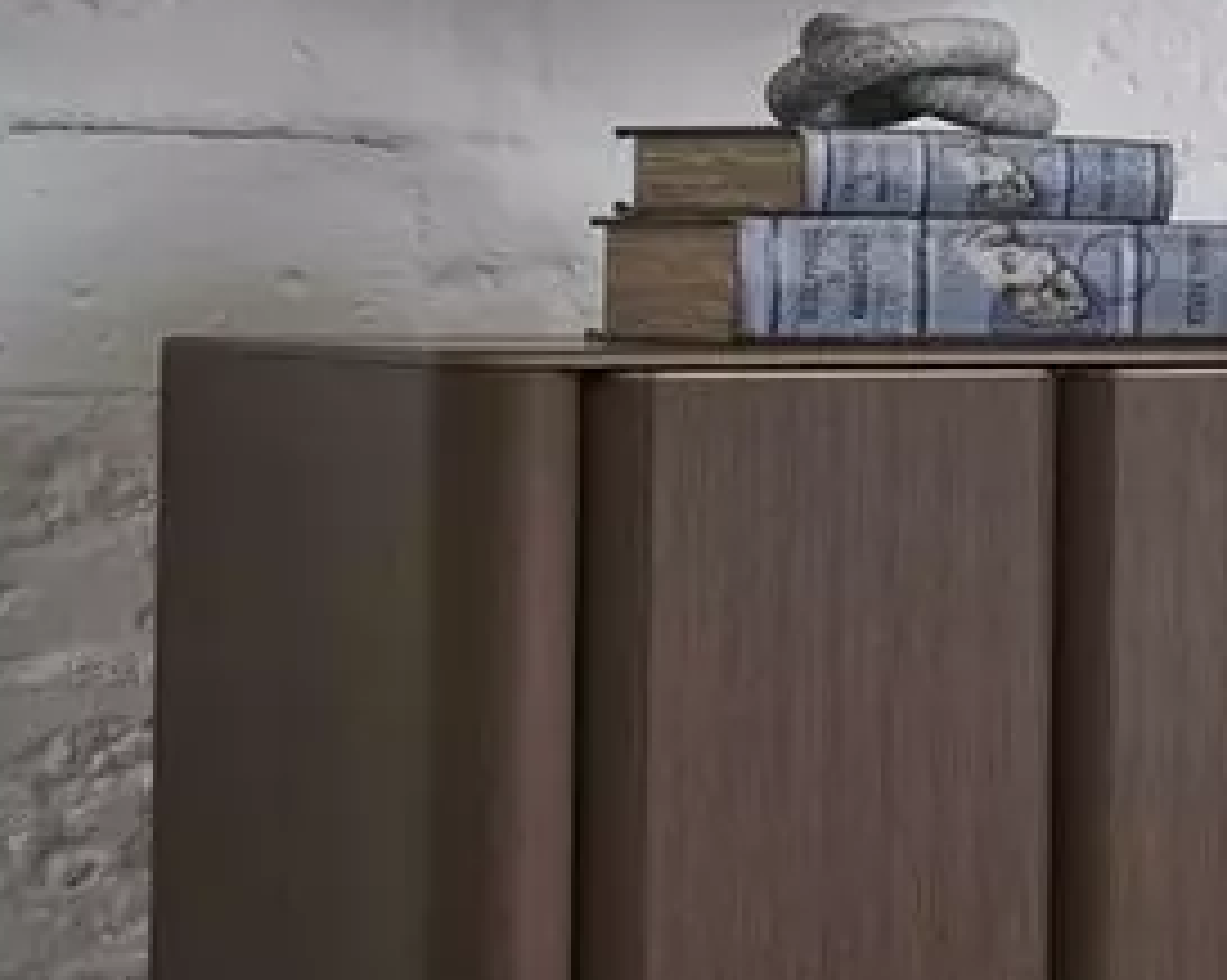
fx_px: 3593
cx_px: 1960
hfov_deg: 17.1
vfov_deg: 15.4
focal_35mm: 99
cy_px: 220
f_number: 16
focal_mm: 32
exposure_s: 1
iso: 50
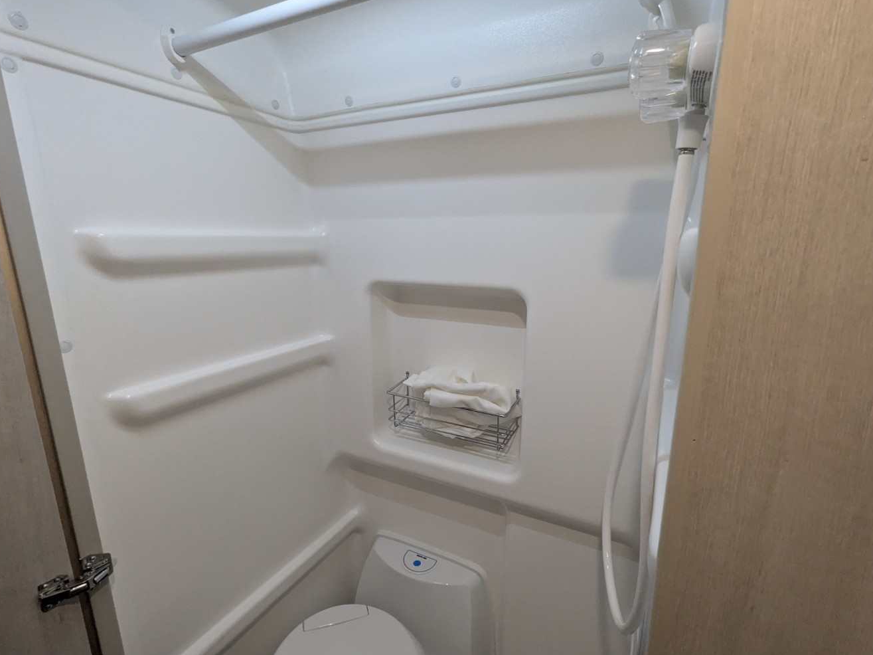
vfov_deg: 74.7
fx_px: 429
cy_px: 341
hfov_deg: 91.0
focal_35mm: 17
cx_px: 432
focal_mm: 2.35
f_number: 2.2
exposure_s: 1/147
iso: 534
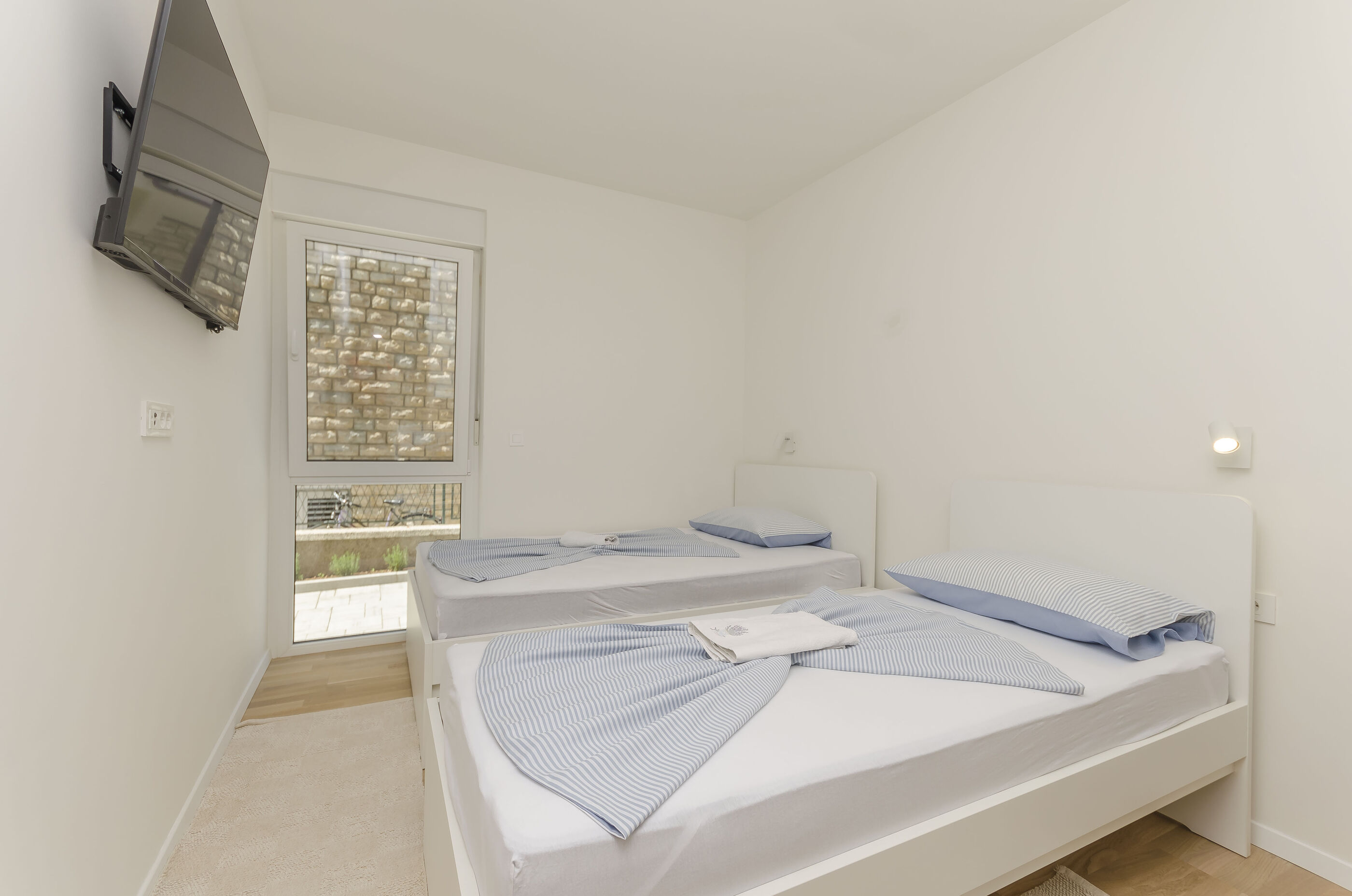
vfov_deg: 77.1
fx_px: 562
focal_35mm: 15
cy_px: 448
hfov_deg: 100.5
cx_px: 676
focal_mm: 10
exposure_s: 1/100
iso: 100
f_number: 8
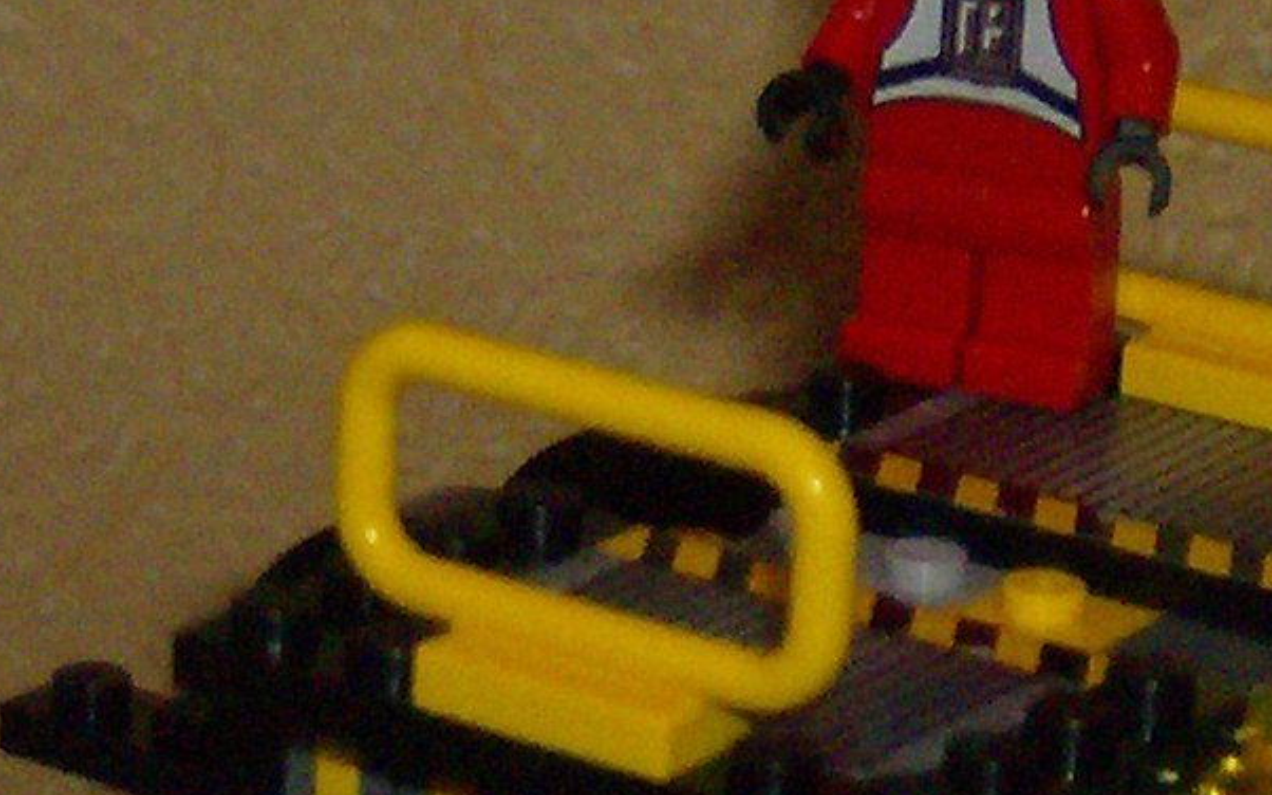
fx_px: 5650
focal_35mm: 163
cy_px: 858
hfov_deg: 12.8
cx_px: 1035
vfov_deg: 8.0
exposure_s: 1/60
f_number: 2.8
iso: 200
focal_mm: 6
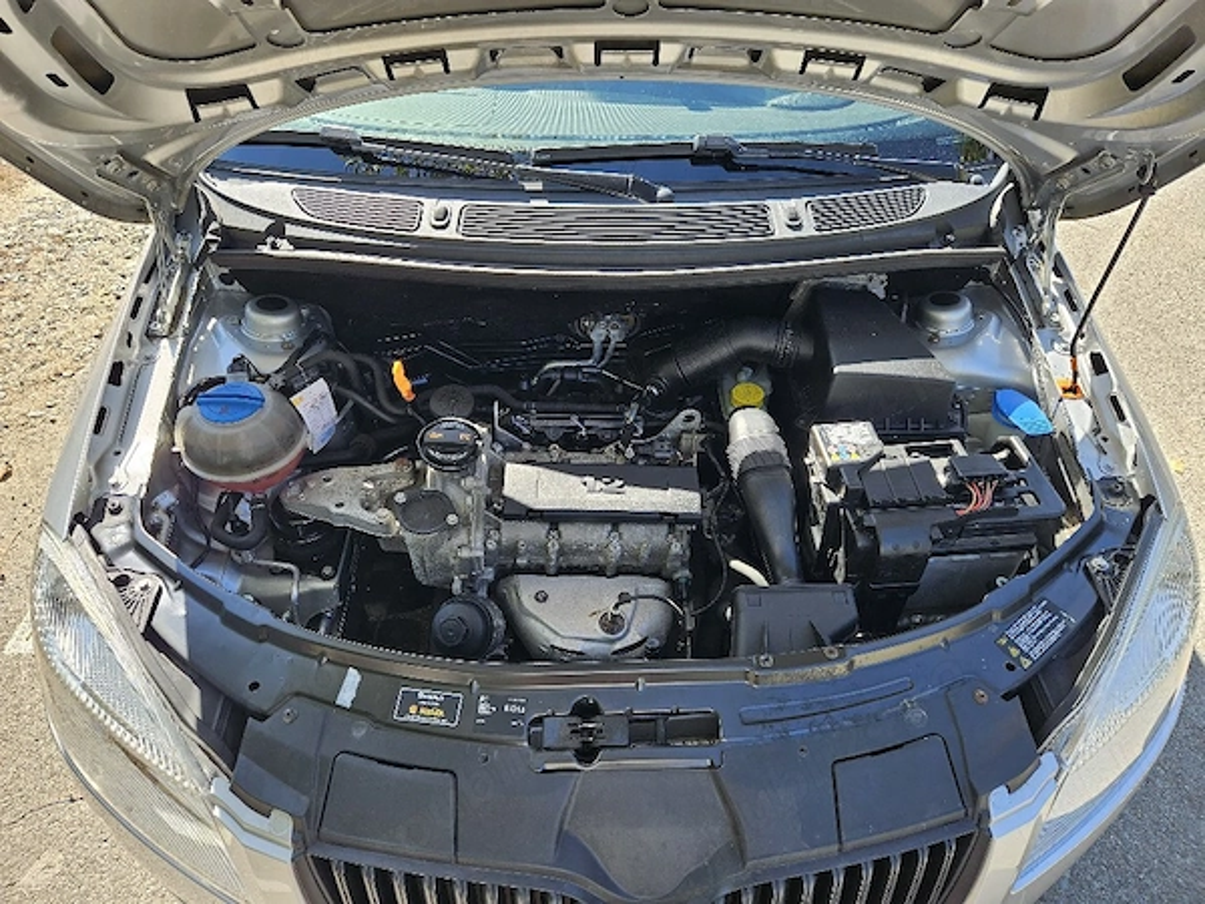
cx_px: 602
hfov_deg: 73.9
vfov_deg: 58.9
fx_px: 801
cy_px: 452
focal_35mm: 23
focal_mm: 5.4
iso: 25
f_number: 1.8
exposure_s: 1/294
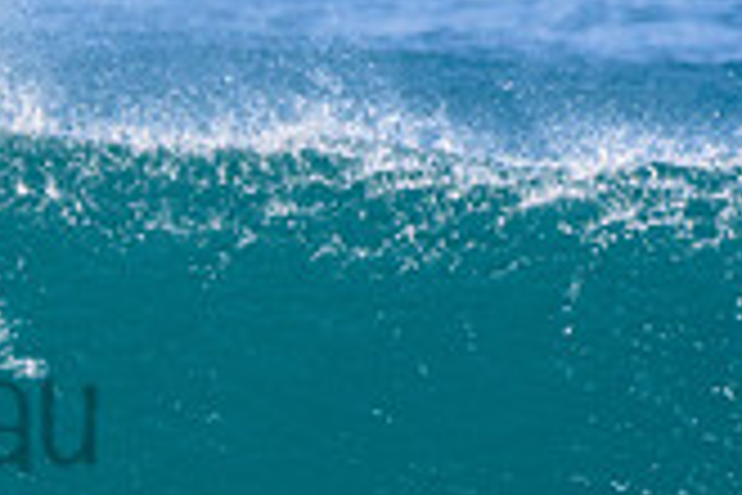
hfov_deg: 0.8
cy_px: 362
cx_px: -378
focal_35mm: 2642
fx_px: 54450
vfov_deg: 0.5
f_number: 5.6
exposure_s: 1/2000
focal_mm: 500
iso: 400
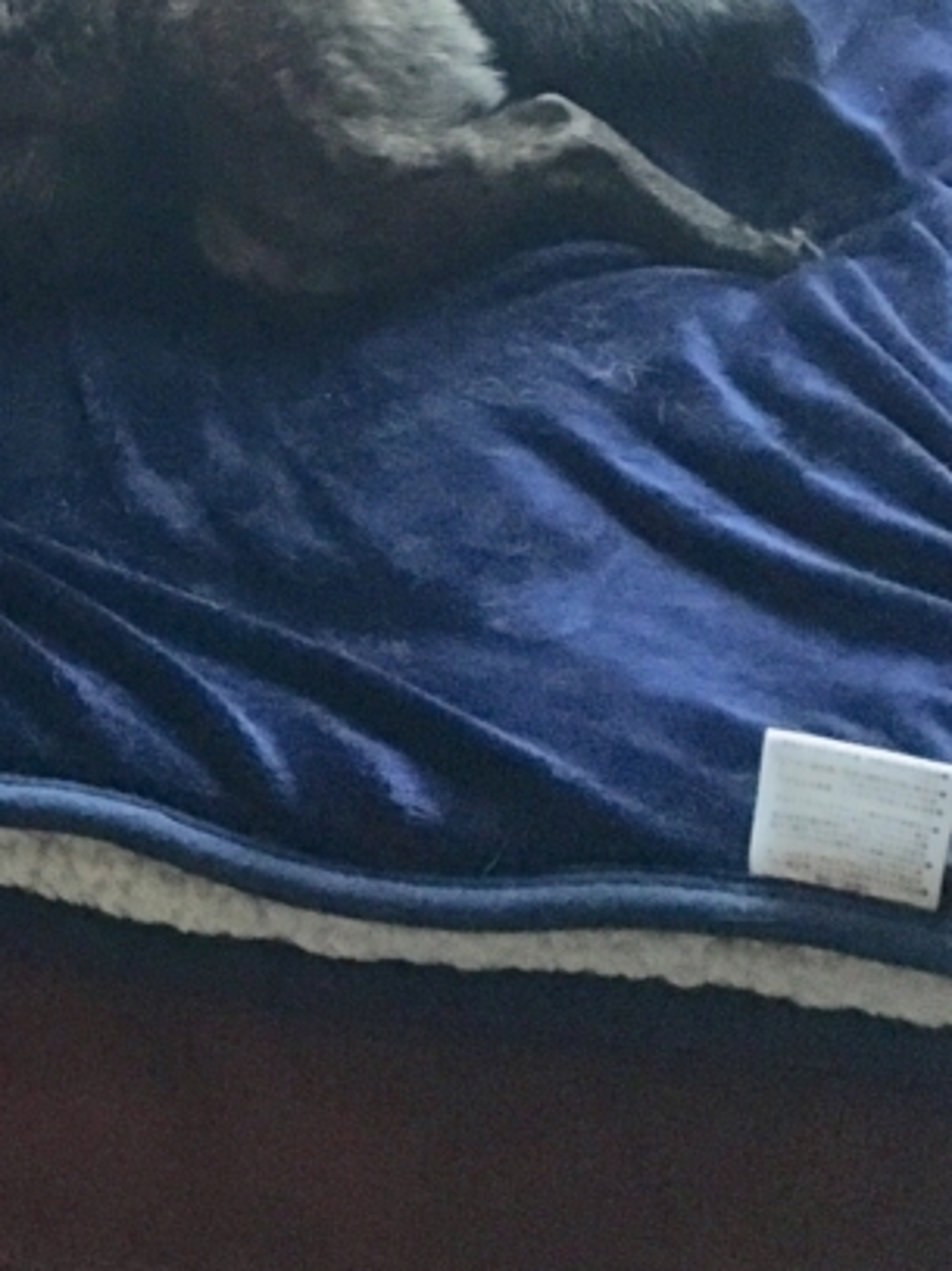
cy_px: 175
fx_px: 2678
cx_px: -222
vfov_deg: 26.0
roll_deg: +3.5
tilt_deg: -36.5
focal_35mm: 73
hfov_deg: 18.9
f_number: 2.2
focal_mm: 4.15
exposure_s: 1/15
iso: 320
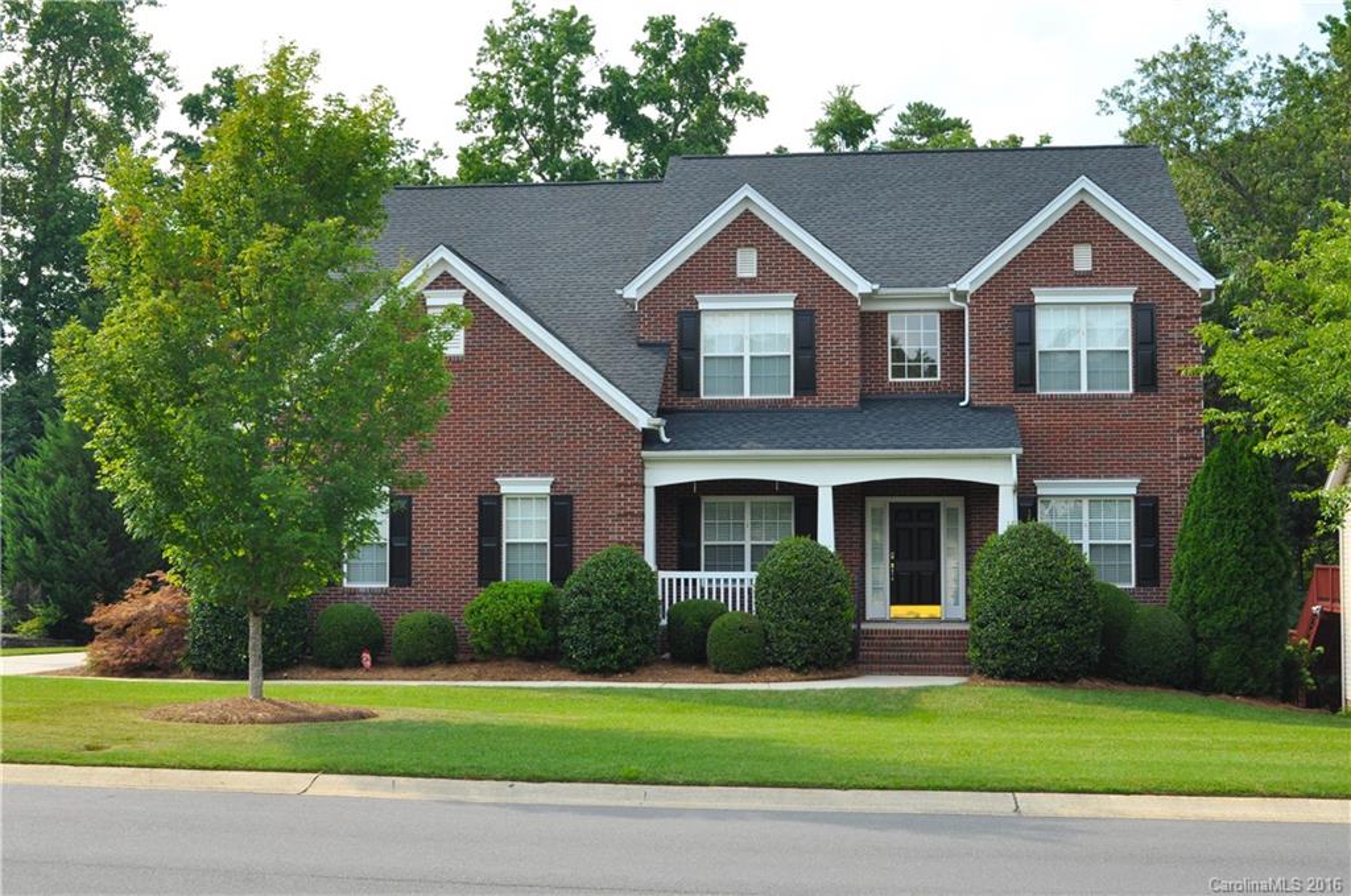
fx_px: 1742
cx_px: 676
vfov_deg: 28.8
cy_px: 448
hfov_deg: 42.4
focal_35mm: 46
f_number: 8
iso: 200
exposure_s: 1/160
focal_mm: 31
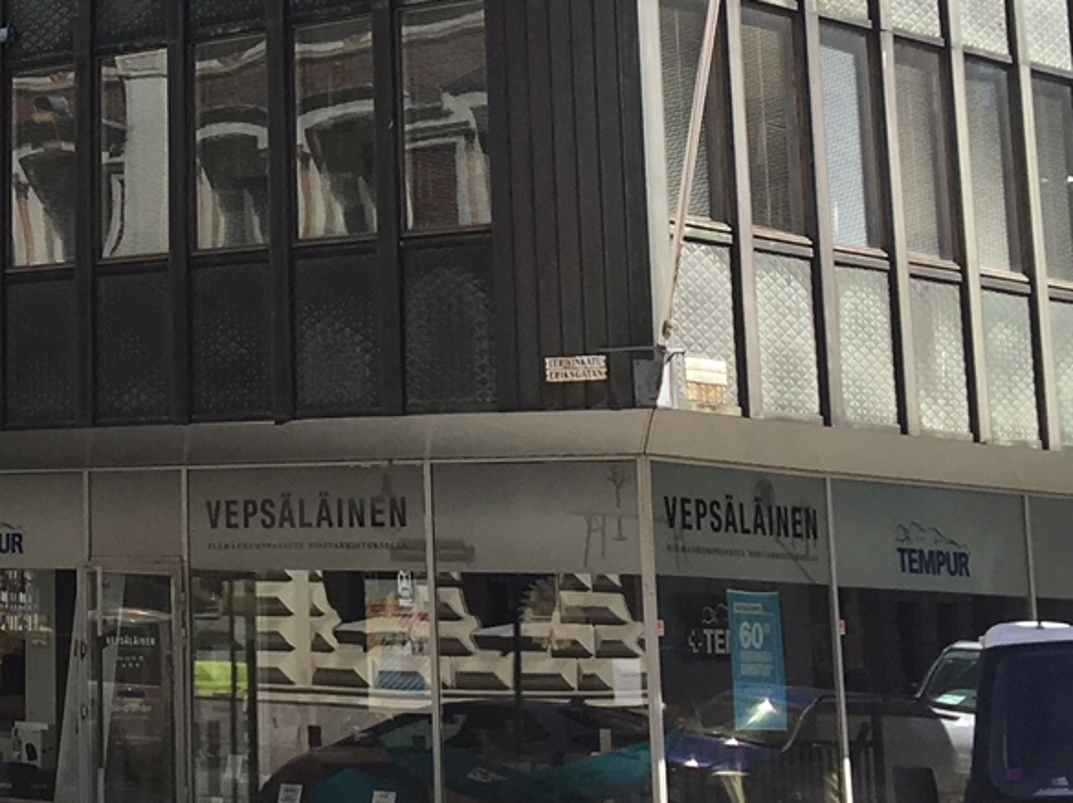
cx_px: -299
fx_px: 3098
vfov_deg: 14.3
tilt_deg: +12.4
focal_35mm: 100
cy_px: -145
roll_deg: -0.8
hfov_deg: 18.4
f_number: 2.2
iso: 25
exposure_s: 1/610
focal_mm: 4.15
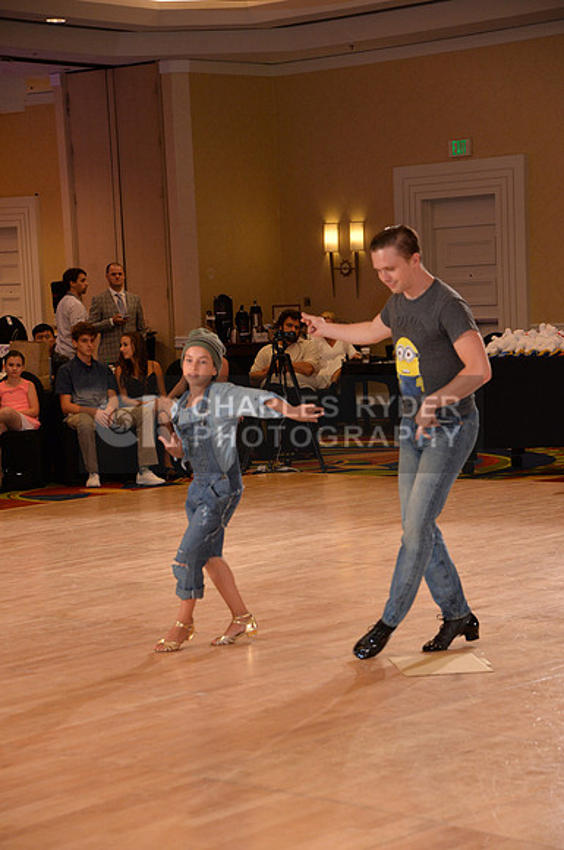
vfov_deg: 23.7
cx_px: 282
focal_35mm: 86
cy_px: 425
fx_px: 2027
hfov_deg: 15.8
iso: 1600
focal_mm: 86
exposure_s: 1/250
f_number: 5.6
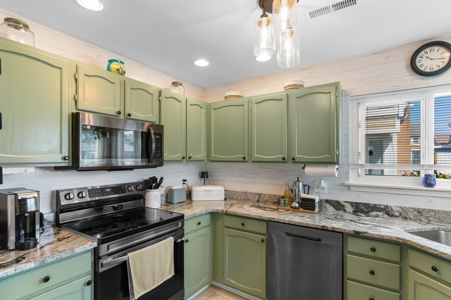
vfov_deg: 70.4
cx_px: 226
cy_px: 150
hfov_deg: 93.3
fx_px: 213
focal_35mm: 17
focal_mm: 11.5
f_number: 4.8
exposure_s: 1/13
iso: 100
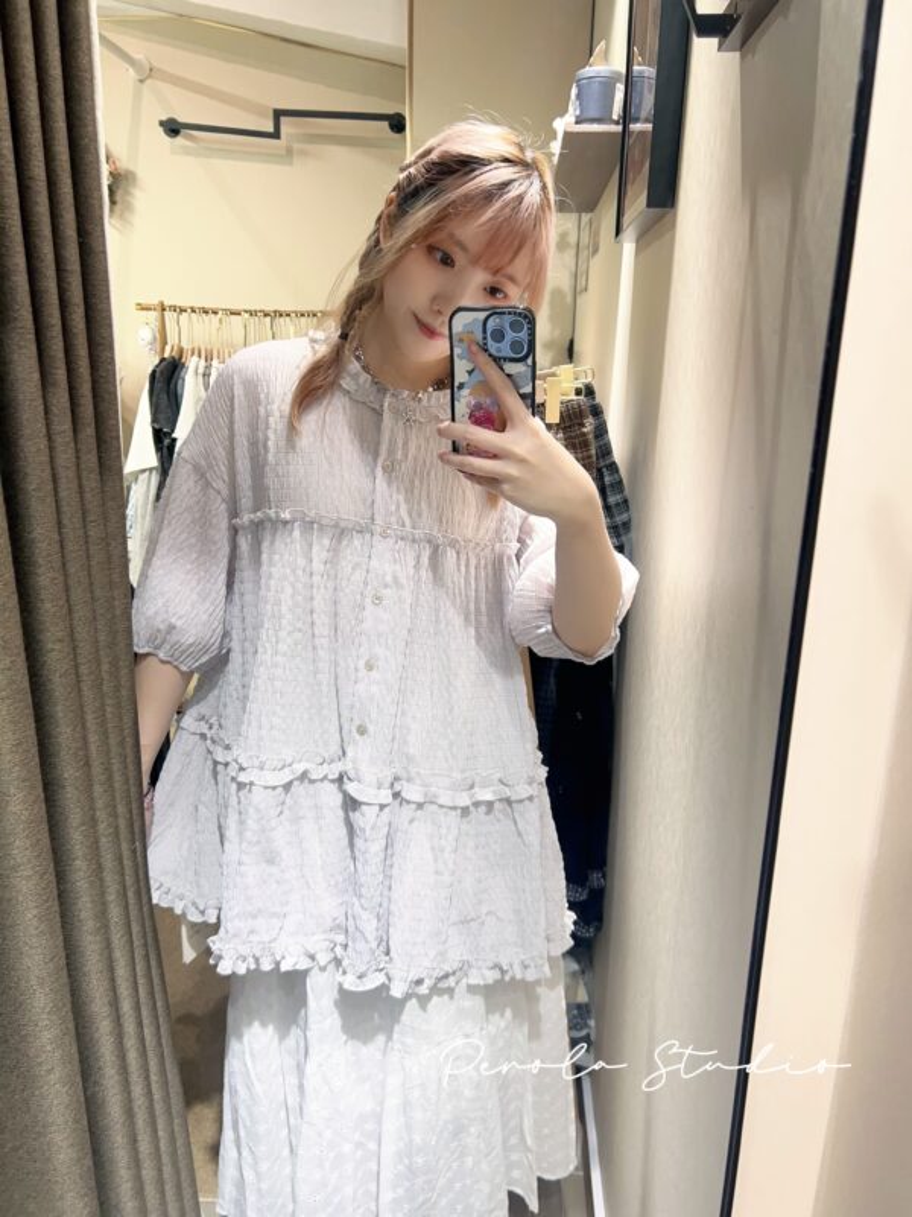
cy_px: 608
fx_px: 913
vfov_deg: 67.3
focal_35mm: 26
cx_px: 456
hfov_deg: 53.1
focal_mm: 5.7
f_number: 1.5
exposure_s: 1/50
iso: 100
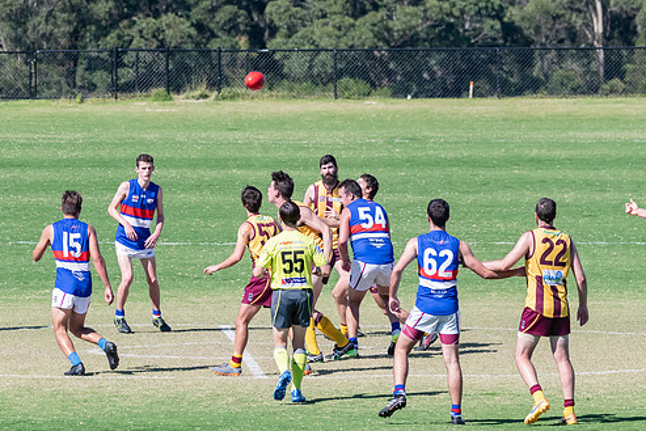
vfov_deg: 2.8
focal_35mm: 486
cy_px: 209
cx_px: 354
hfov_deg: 4.2
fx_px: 8723
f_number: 8
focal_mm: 220
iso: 1000
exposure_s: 1/2500
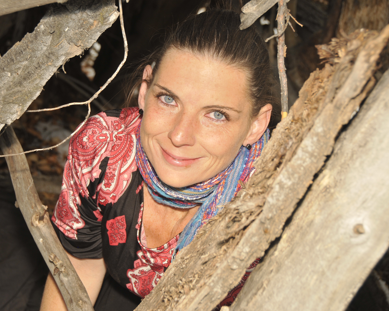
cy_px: 156
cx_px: 163
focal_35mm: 85
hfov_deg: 22.5
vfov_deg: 18.1
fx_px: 979
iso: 250
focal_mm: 50
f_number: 5.6
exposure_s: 1/200
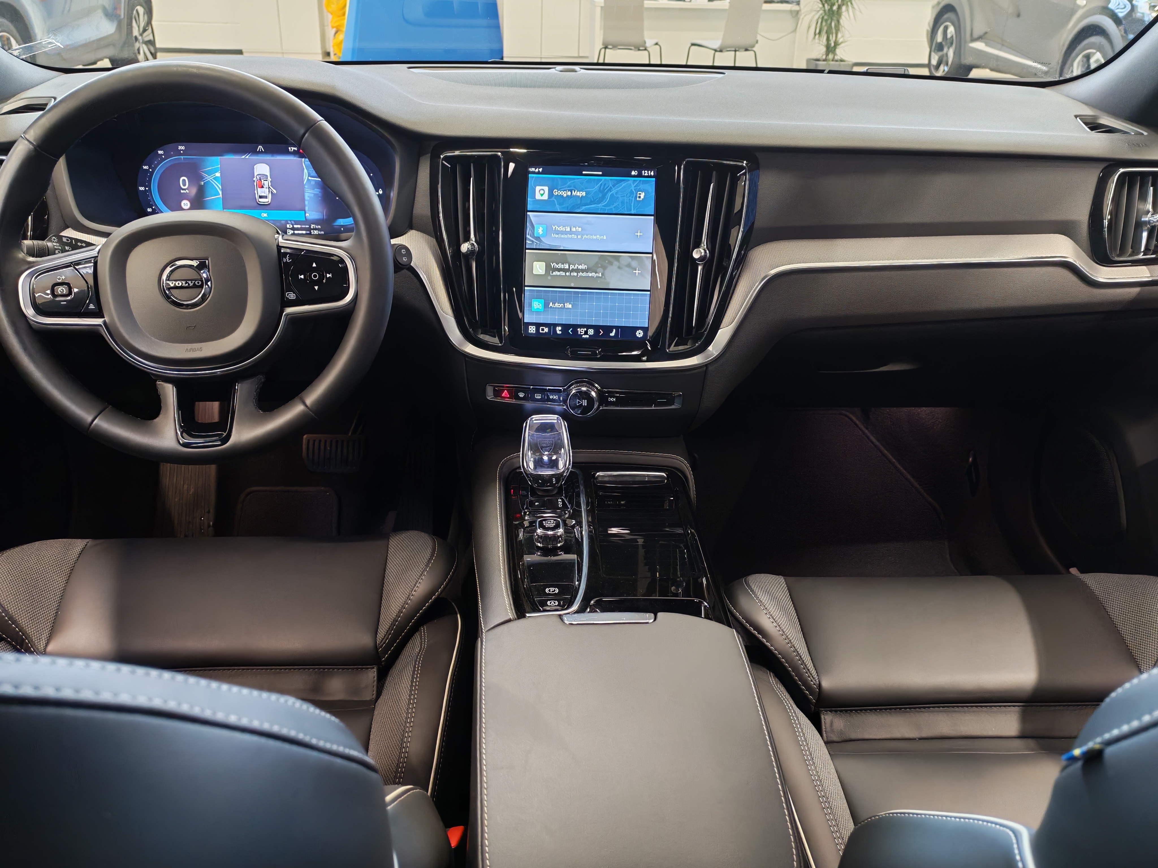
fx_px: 1004
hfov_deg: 60.0
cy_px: 434
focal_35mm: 30
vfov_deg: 46.8
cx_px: 579
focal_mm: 6.12
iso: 731
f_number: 1.9
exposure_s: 1/50
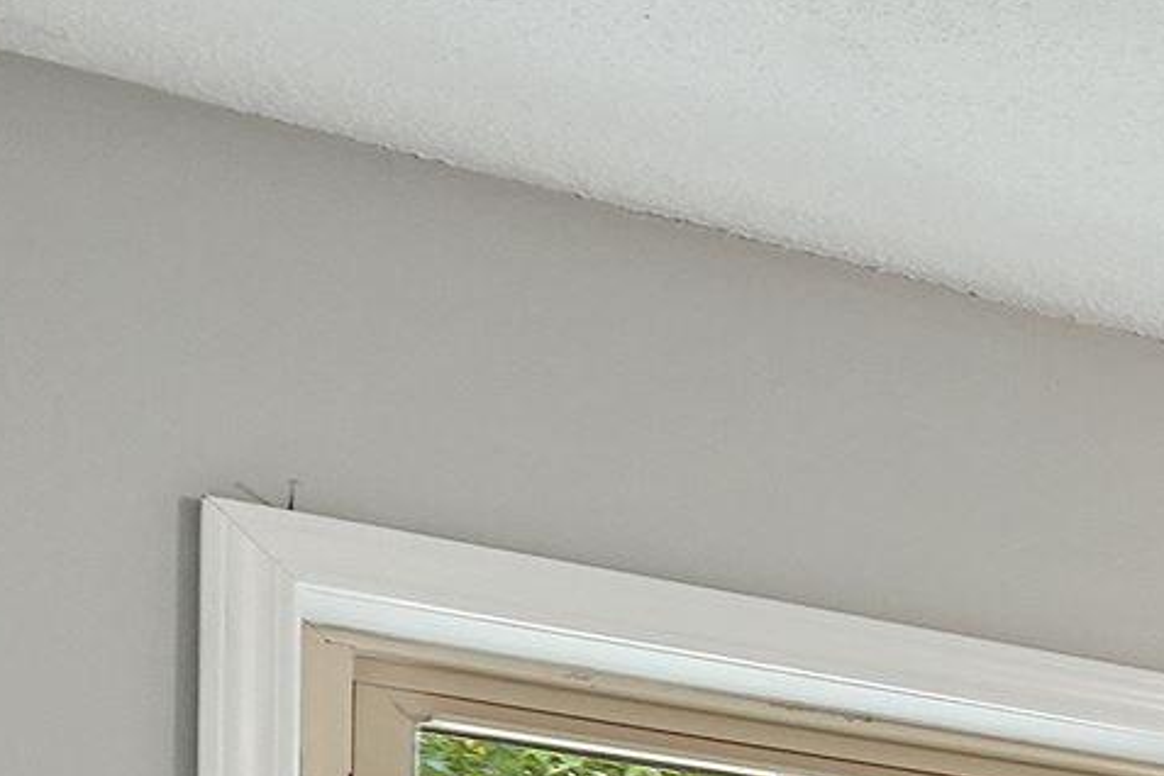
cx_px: 3363
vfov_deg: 11.6
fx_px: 3330
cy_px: 1664
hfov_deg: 11.8
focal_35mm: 103
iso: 100
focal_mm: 16
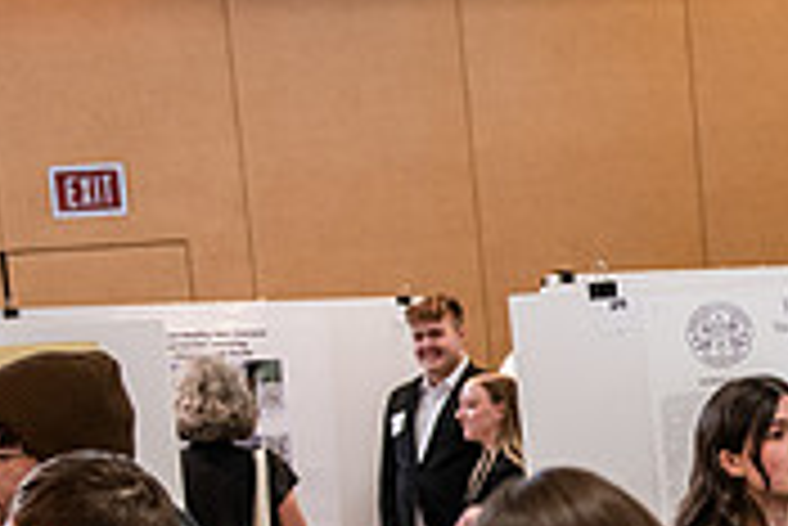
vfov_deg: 10.7
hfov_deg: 15.7
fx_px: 2760
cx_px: 910
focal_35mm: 126
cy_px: 600
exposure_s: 1/160
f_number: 3.2
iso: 1600
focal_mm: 38
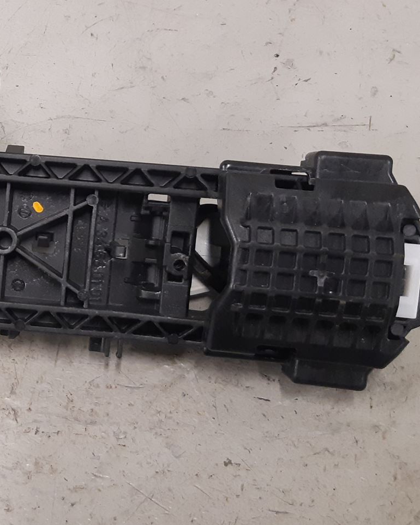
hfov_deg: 26.0
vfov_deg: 34.7
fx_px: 839
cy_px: 252
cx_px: -39
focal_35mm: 54
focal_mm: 3.93
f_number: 1.7
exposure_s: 1/50
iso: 200
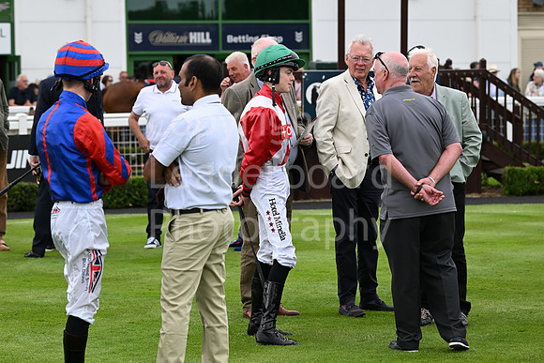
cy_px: 182
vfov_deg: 10.6
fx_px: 1965
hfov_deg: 15.8
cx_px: 272
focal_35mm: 130
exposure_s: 1/1000
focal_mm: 130
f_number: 5.6
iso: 640
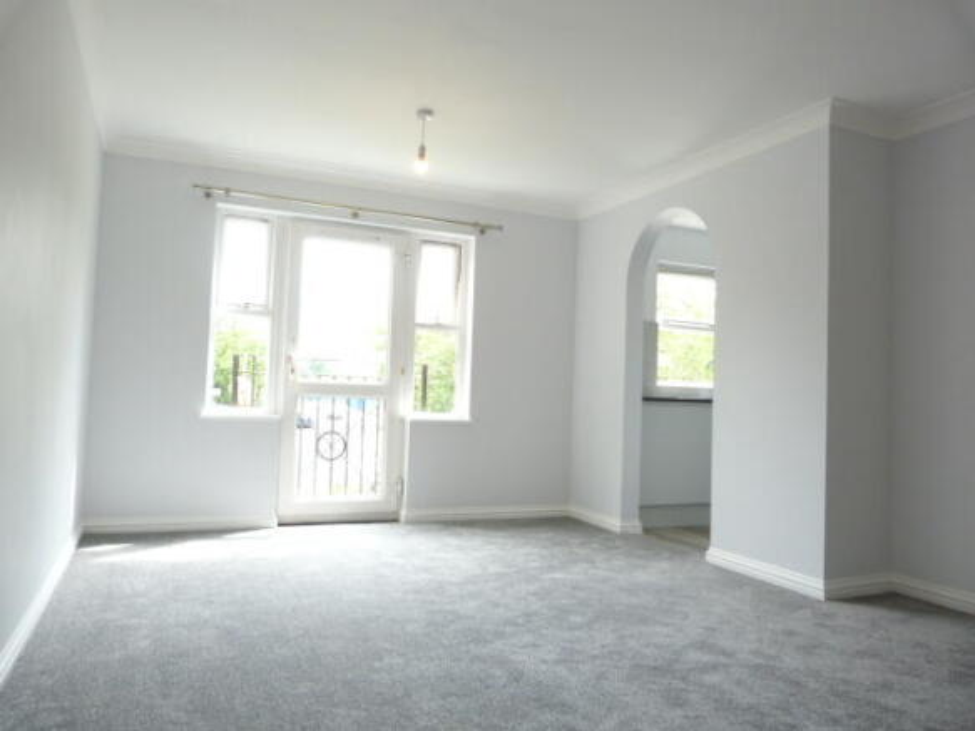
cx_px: 488
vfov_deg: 54.9
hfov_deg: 69.4
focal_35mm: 25
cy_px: 366
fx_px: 704
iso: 160
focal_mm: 4.5
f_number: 2.8
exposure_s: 1/60
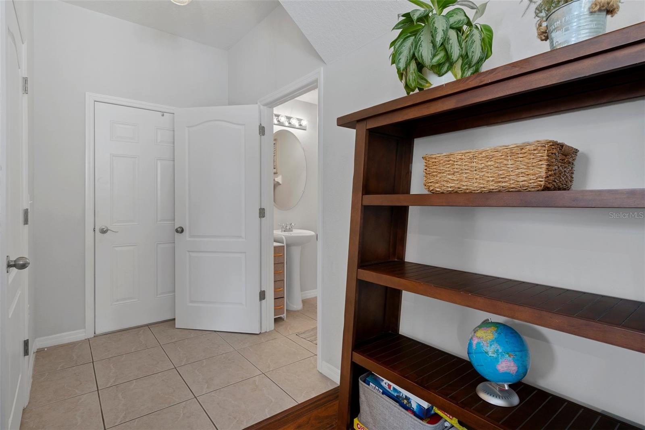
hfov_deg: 93.3
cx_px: 322
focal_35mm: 17
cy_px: 215
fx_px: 305
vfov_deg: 70.4
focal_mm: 17
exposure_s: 4
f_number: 9
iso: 320
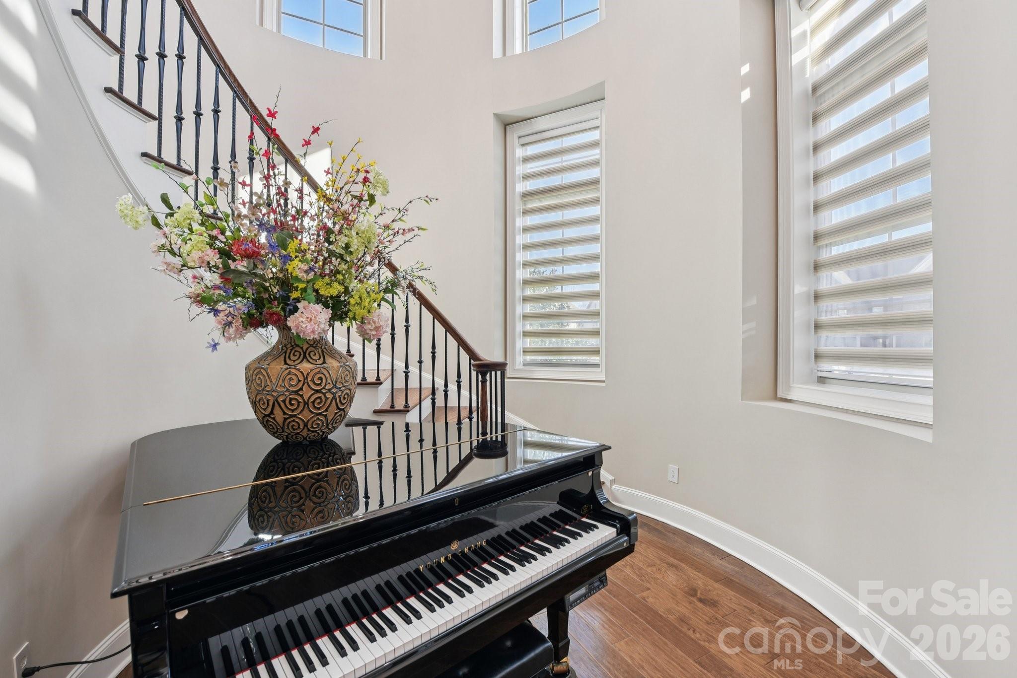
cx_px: 508
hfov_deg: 104.3
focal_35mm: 14
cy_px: 339
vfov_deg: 81.2
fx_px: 395
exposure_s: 1/25
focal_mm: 14
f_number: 8
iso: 200
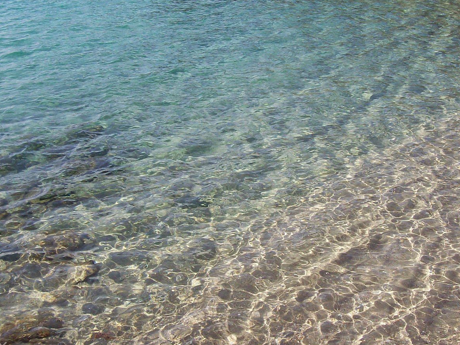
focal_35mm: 49
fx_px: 651
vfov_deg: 29.7
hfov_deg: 38.9
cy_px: 167
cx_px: 223
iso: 80
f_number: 4.8
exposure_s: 1/489
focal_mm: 6
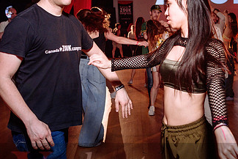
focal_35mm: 54
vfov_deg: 24.9
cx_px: 181
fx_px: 357
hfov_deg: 35.9
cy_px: 50
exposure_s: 1/60
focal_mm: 24
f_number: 2.8
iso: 800
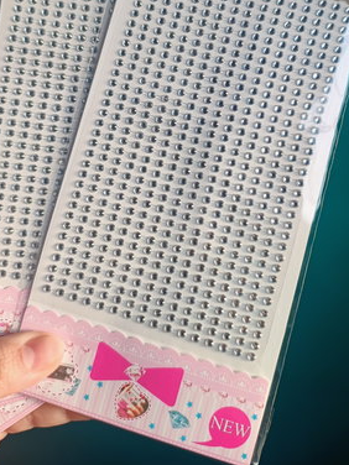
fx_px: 457
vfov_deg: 53.0
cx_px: 192
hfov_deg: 41.7
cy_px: 158
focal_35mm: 34
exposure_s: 1/100
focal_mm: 5.89
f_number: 1.4
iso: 107
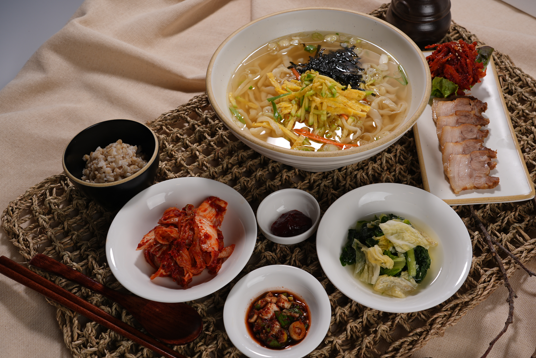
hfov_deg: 46.4
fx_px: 625
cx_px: 288
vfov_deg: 31.9
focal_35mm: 42
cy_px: 178
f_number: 8
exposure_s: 1/160
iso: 50
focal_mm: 35
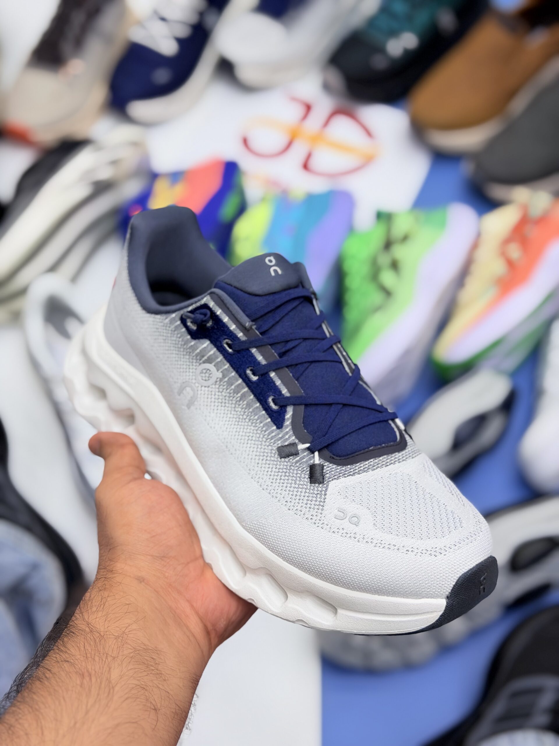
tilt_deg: -55.0
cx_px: 280
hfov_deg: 30.3
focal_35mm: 48
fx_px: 1034
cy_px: 373
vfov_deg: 39.7
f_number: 1.78
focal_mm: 6.76
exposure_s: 1/377
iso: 80
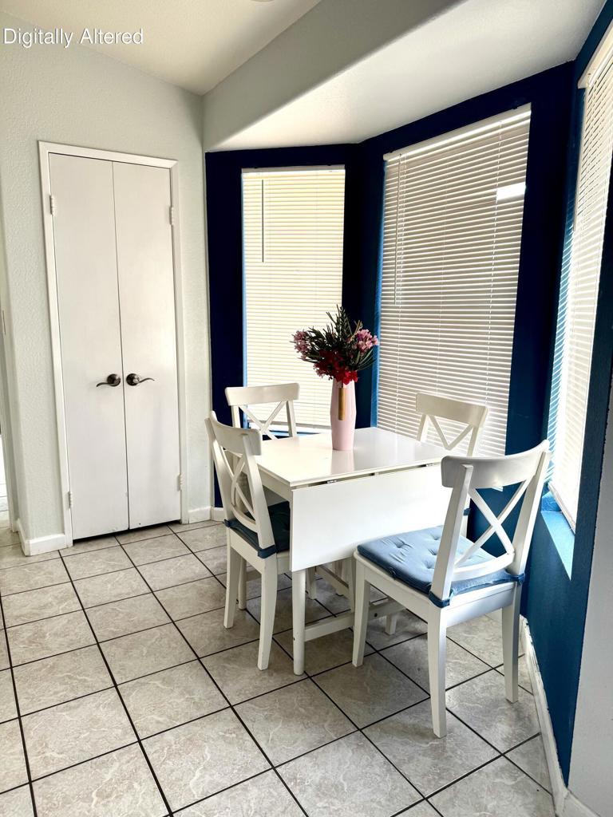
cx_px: 306
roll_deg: -0.4
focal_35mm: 24
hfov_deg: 56.8
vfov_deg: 71.6
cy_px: 408
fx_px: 567
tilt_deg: -9.9
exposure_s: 1/159
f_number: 1.78
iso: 64
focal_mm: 6.76
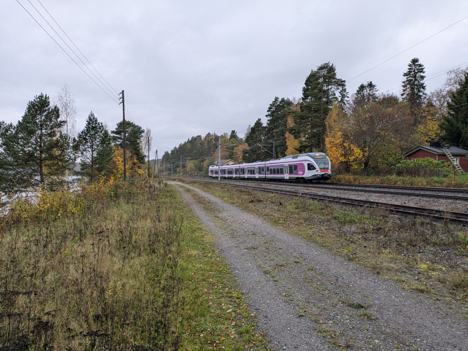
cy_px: 176
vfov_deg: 54.9
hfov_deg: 69.4
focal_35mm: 25
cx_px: 234
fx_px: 338
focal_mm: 5.43
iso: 89
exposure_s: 1/100
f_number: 1.89
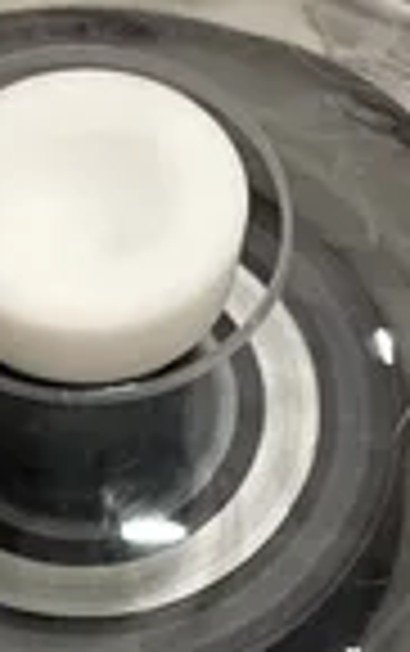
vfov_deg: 26.3
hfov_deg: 17.0
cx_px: 41
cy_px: 576
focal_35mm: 76
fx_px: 1355
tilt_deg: -66.1
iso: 160
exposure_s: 1/60
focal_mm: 4.2
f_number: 1.6
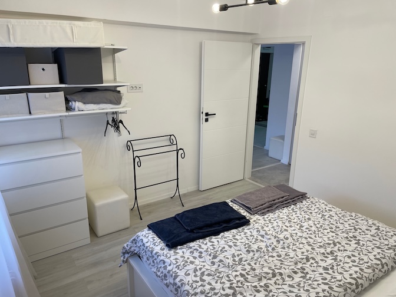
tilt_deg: -19.0
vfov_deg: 53.1
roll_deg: -0.6
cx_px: 198
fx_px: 297
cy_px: 148
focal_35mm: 26
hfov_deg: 67.3
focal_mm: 4.2
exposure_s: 1/100
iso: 40
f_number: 1.6
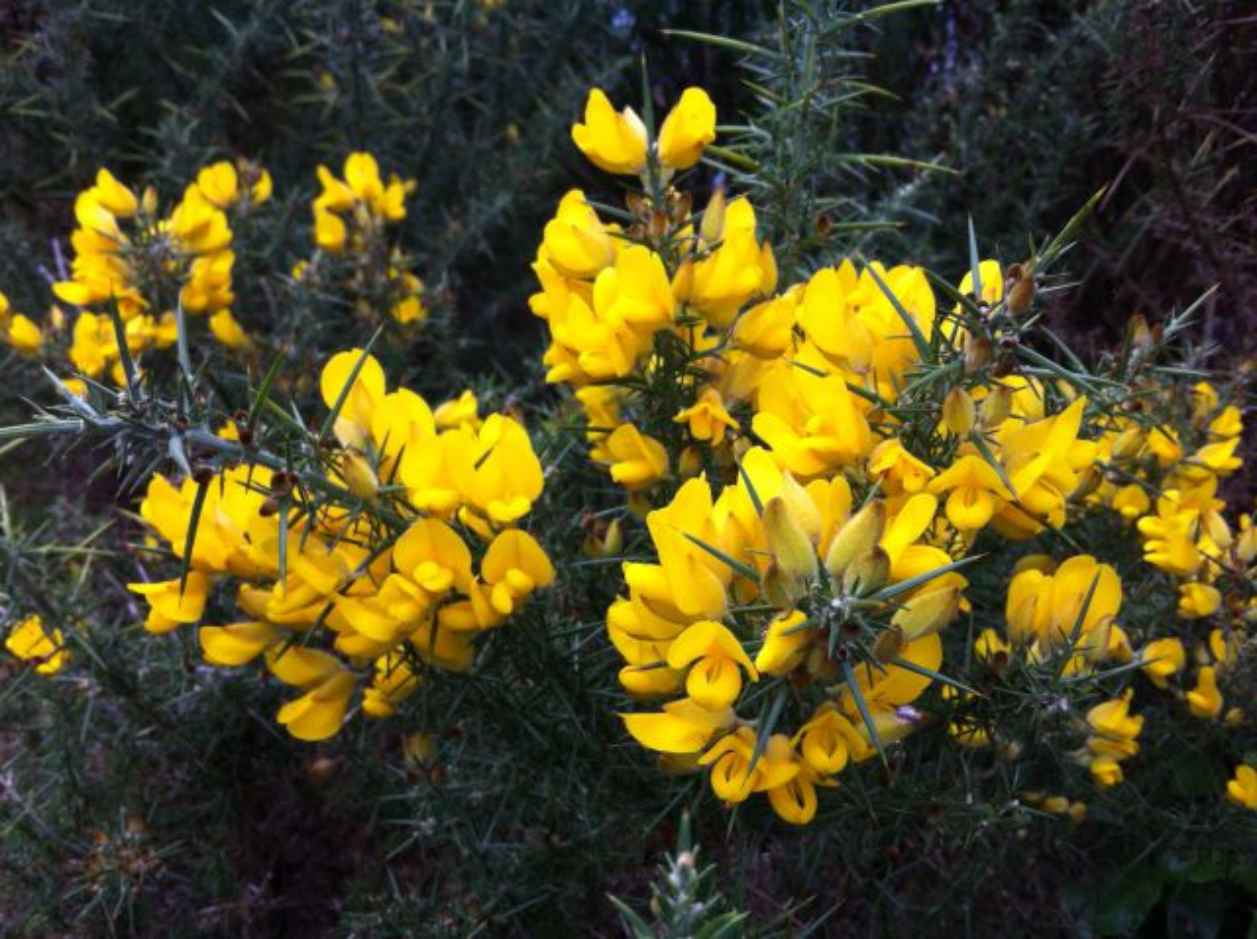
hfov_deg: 52.7
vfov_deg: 40.6
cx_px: 628
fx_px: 1269
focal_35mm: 35
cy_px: 470
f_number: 2.8
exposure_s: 1/120
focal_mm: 3.85
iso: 100
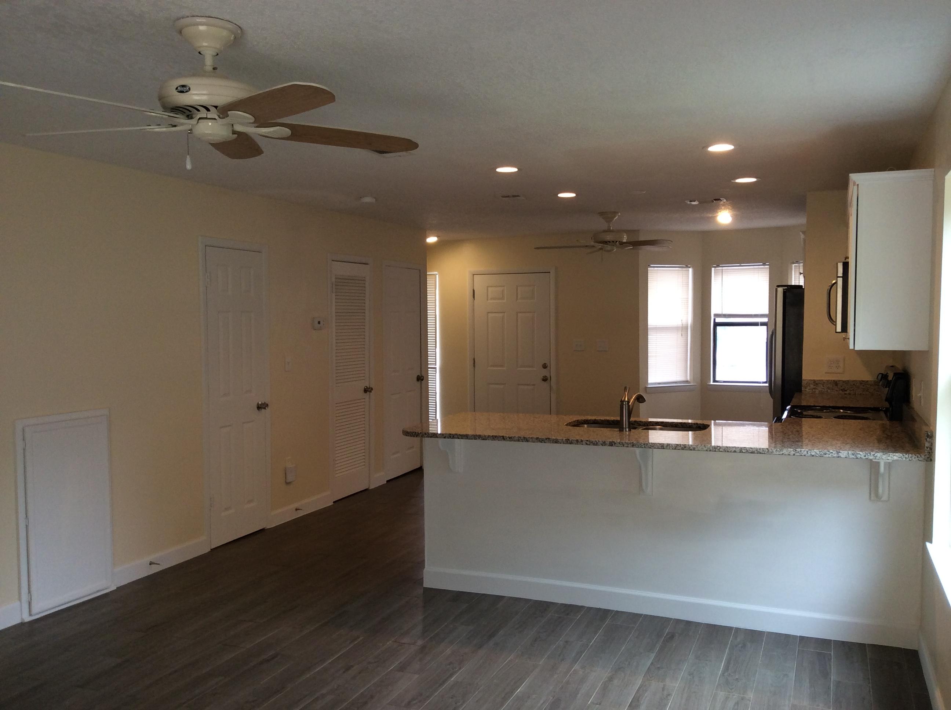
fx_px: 878
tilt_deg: -3.2
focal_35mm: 32
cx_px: 476
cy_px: 355
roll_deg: +0.8
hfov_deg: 56.9
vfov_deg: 44.1
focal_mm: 3.3
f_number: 2.4
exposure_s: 1/24
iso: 50
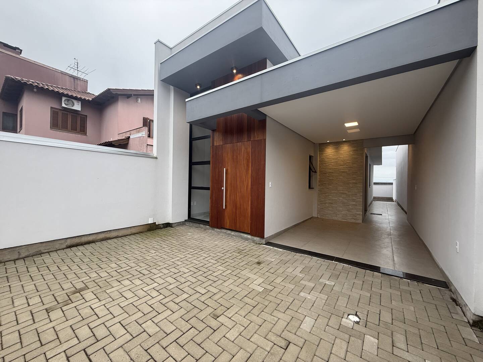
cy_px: 181
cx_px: 242
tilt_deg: +0.7
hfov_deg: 102.1
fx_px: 195
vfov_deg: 85.7
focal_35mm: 14
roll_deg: -1.2
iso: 80
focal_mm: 2.22
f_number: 2.2
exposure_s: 1/99
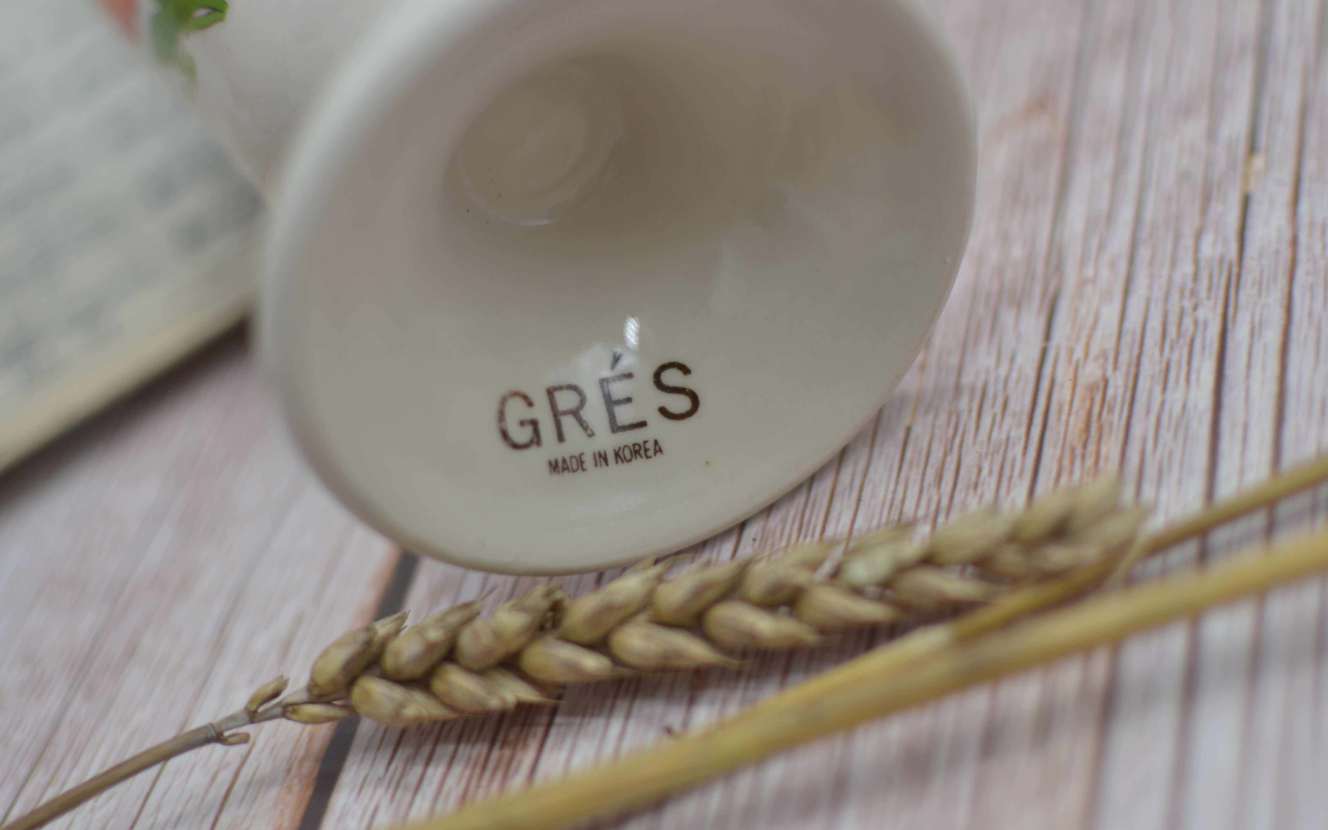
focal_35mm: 55
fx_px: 1973
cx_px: 671
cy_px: 394
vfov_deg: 23.8
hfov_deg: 37.2
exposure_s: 1/500
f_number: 1.8
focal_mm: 35
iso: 100
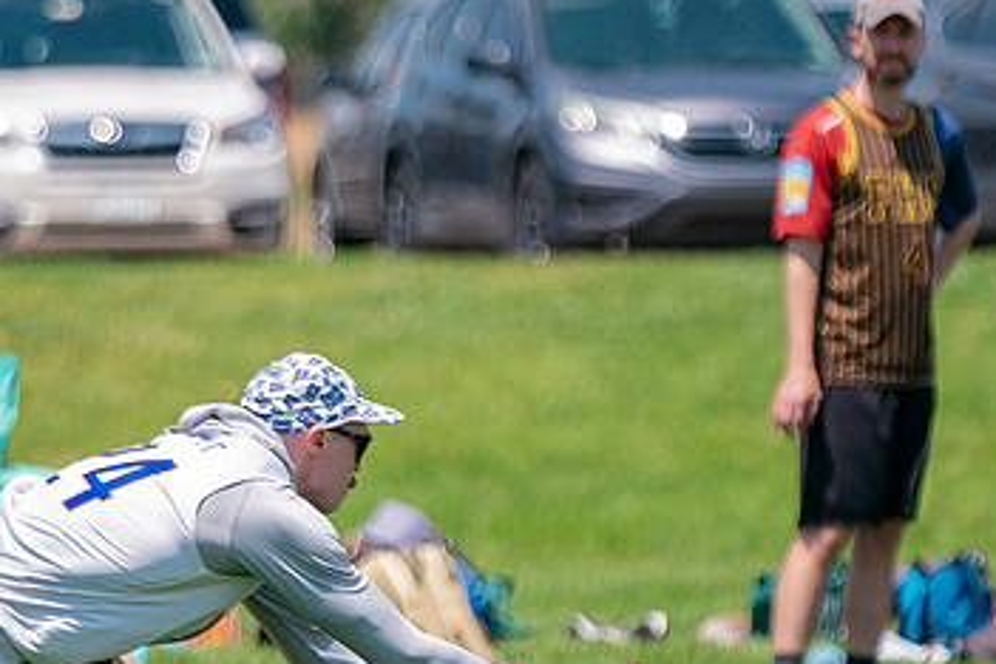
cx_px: 212
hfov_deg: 2.8
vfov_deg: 1.9
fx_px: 20555
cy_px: 330
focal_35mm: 743
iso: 640
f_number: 2.8
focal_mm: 200
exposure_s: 1/10000
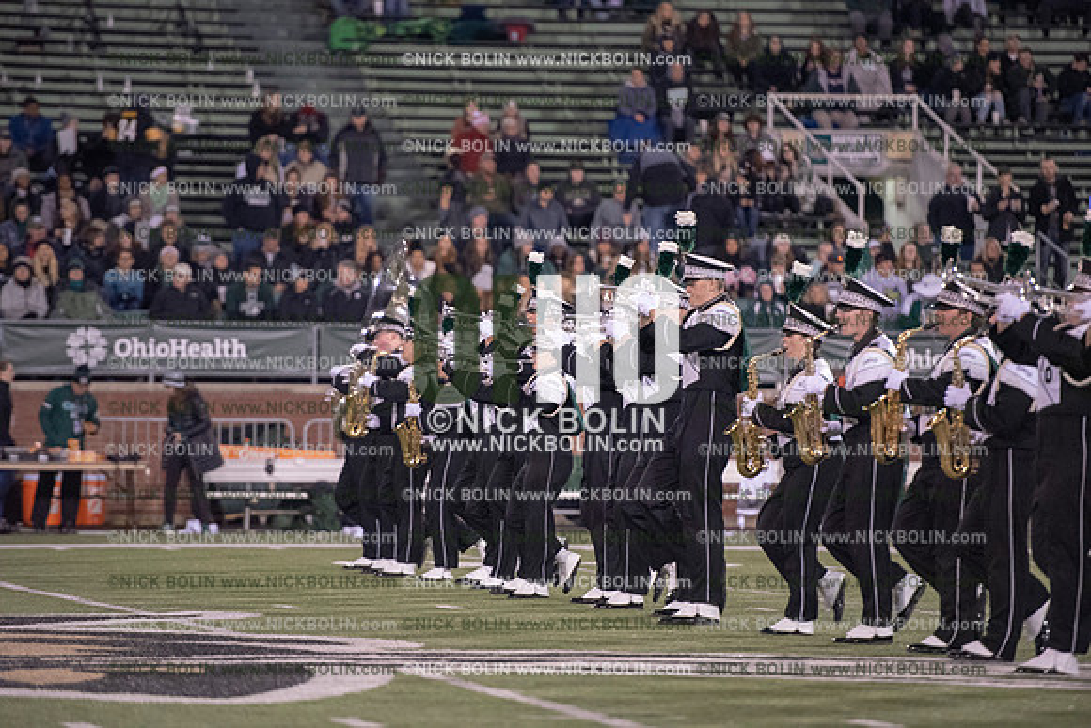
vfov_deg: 6.9
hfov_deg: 10.3
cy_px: 364
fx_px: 6062
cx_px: 546
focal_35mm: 200
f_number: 3.2
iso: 5000
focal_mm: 200
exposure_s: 1/1250
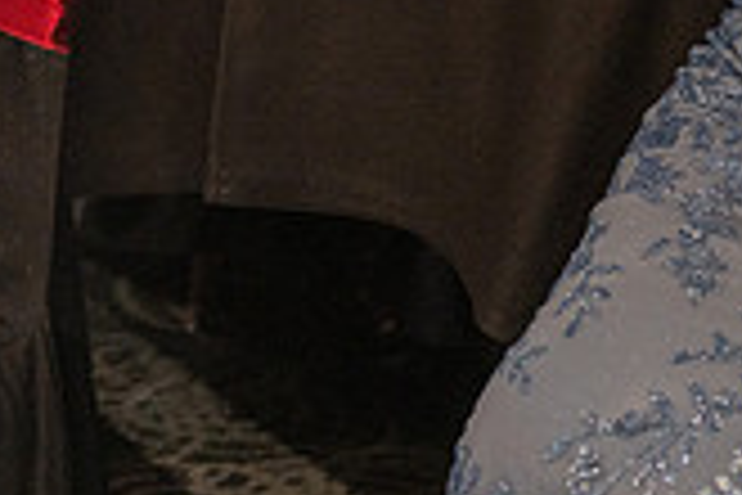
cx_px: -337
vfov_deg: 5.5
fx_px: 5070
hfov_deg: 8.2
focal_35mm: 246
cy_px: -268
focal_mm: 70
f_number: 3.5
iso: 800
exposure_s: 1/125
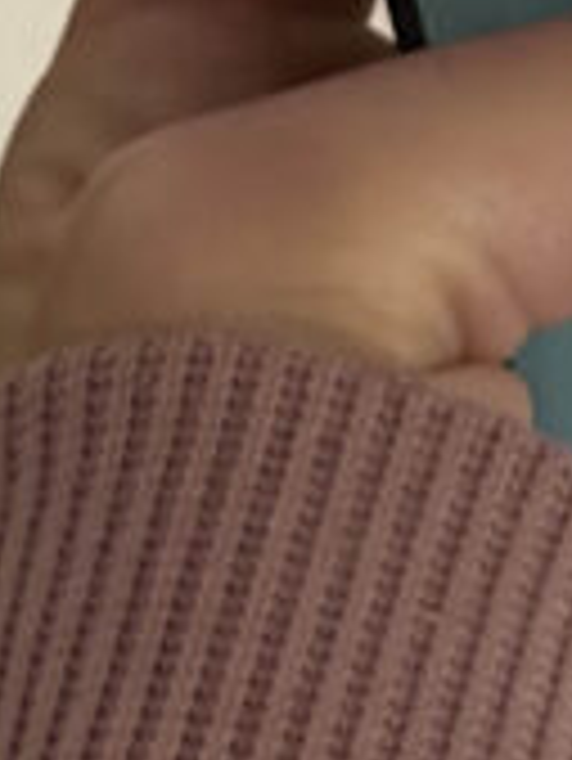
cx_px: 1248
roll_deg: -0.8
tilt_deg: +7.1
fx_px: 6403
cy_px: -1309
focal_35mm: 291
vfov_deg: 6.4
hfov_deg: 5.0
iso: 500
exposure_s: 1/35
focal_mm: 6.86
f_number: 1.78
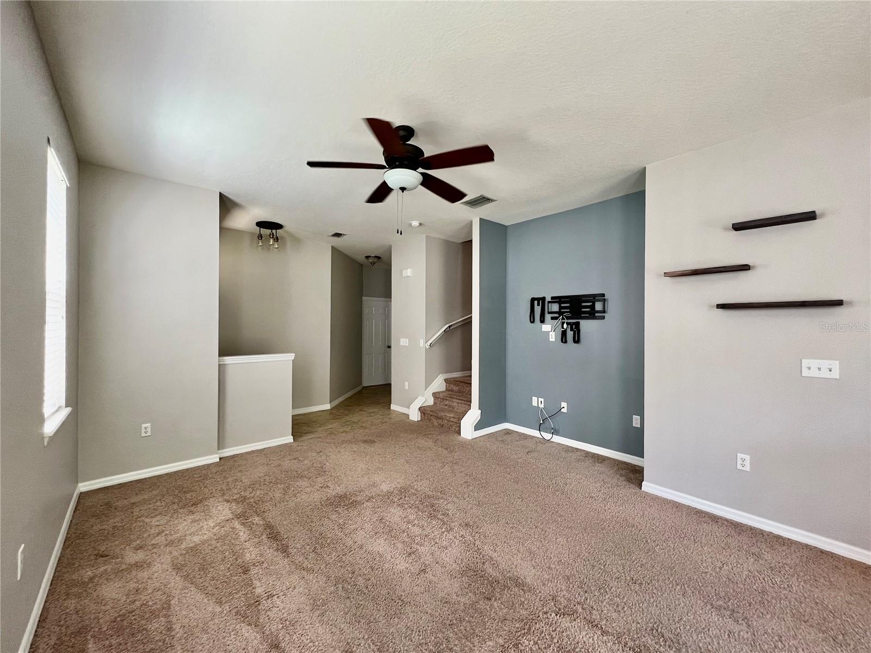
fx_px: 327
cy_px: 326
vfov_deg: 89.9
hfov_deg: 106.2
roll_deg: -0.1
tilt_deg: -0.2
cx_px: 436
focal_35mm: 13
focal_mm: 1.57
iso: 160
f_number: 1.8
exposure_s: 1/60
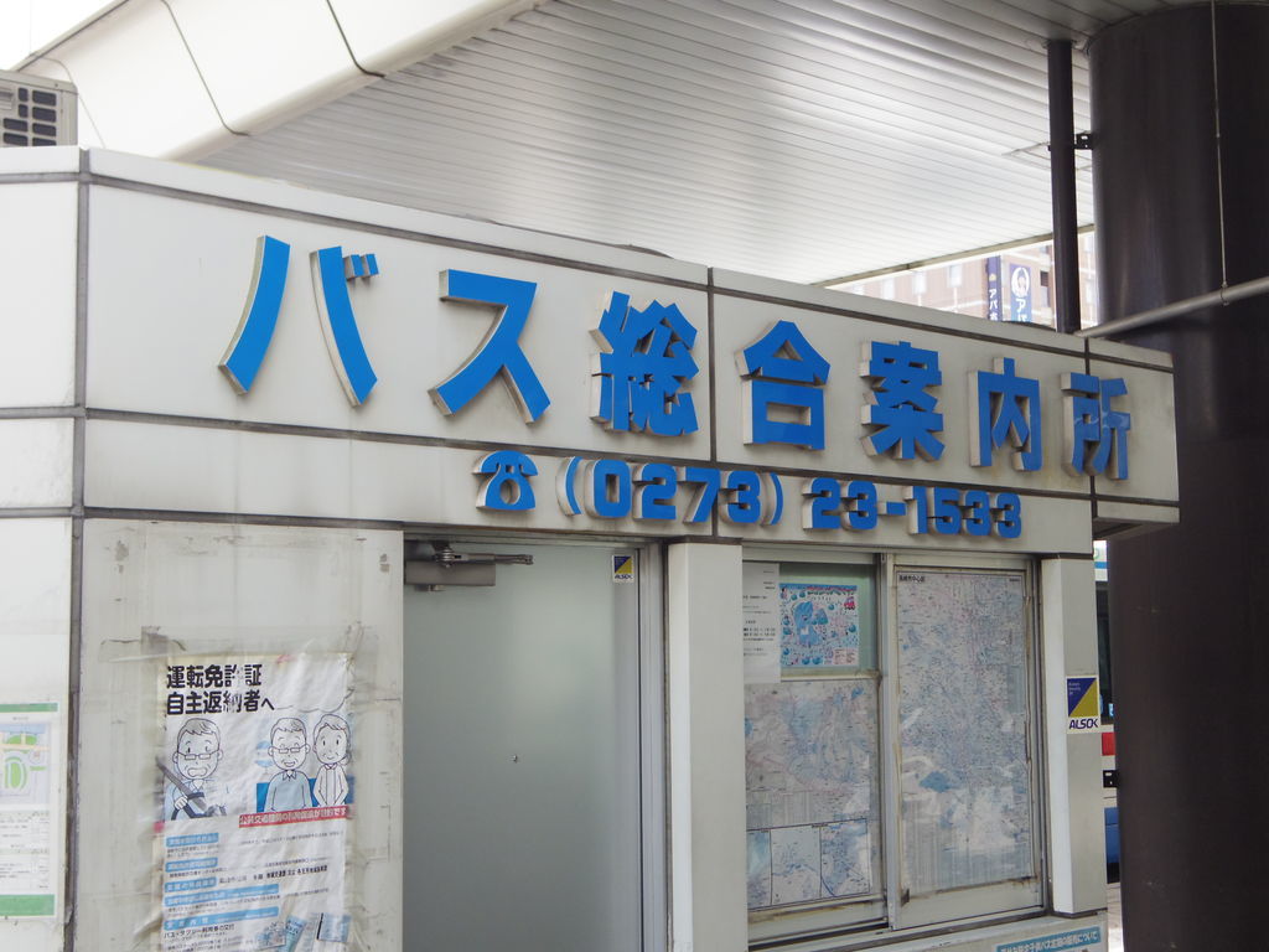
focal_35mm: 47
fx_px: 1723
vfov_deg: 30.9
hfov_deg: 40.4
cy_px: 476
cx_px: 634
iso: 250
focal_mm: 8.5
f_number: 3.2
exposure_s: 1/400
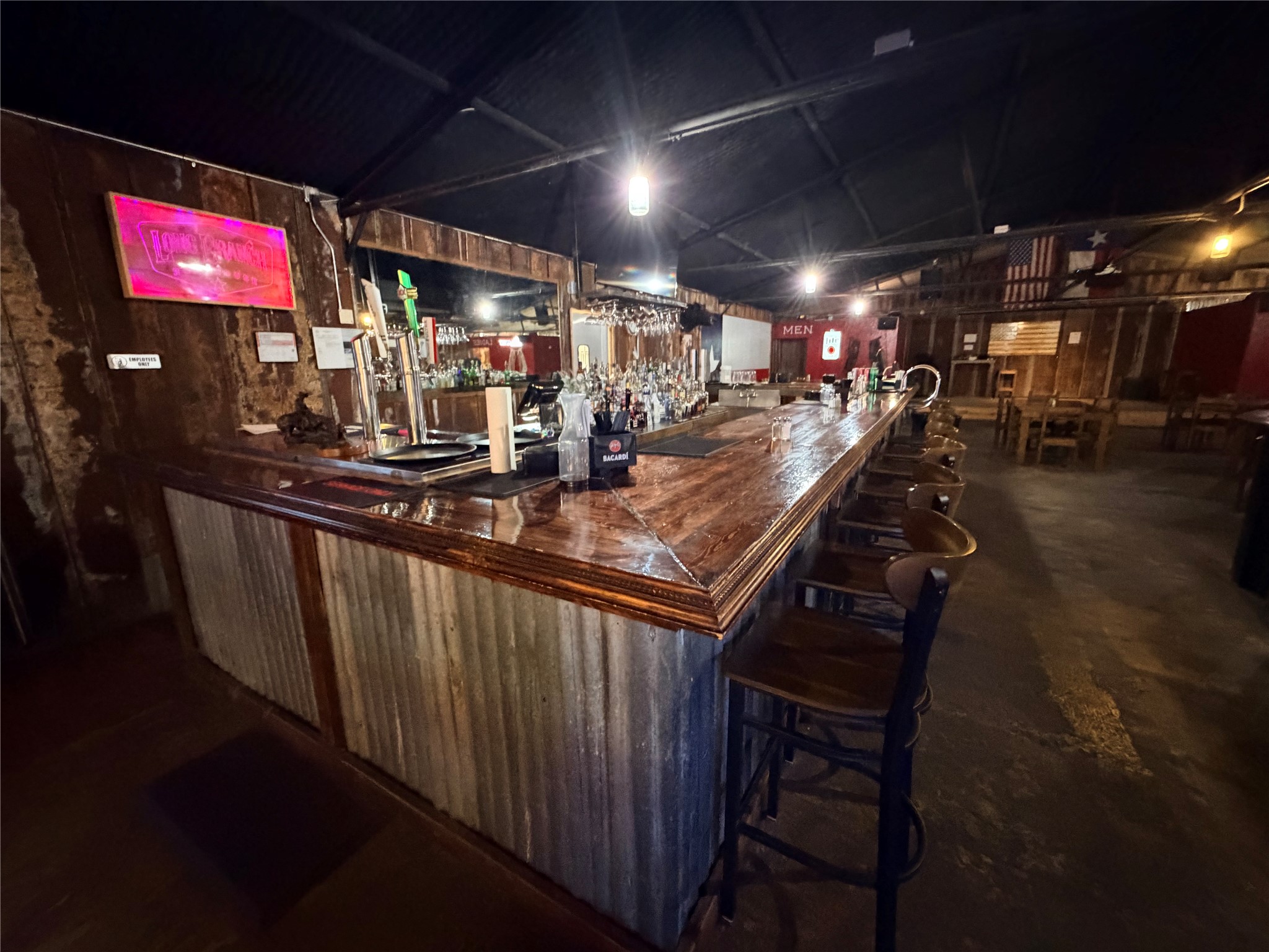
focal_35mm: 14
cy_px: 476
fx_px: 513
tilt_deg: -14.5
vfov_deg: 85.7
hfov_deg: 102.1
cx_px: 634
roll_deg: +1.6
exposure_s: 1/30
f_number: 2.2
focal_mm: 2.22
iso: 1600
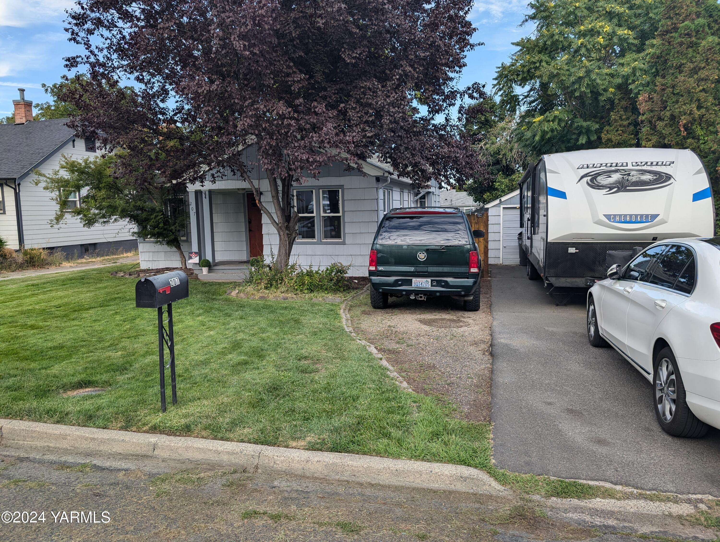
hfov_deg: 71.5
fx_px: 500
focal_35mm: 24
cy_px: 271
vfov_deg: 56.9
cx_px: 360
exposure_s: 1/368
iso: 21
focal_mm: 6.9
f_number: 1.68
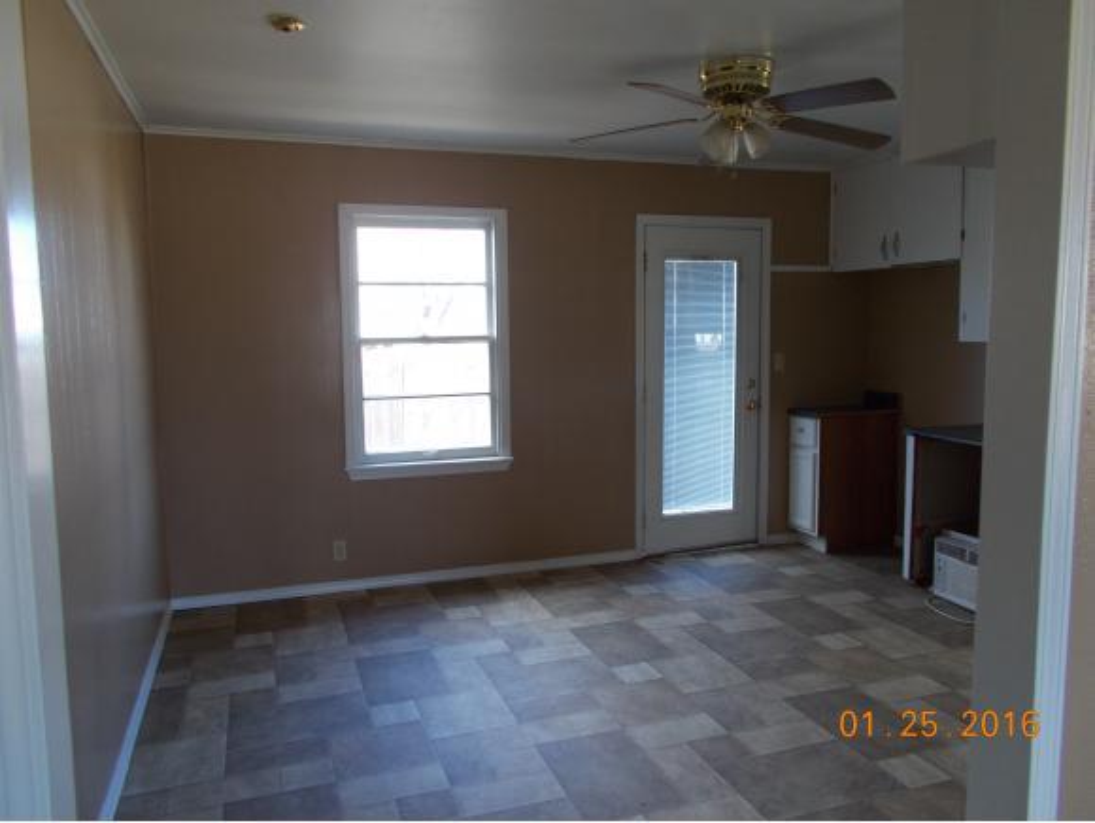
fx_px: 823
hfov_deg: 67.3
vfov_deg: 53.1
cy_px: 412
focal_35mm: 26
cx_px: 548
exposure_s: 1/25
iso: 125
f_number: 3.2
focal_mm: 4.6
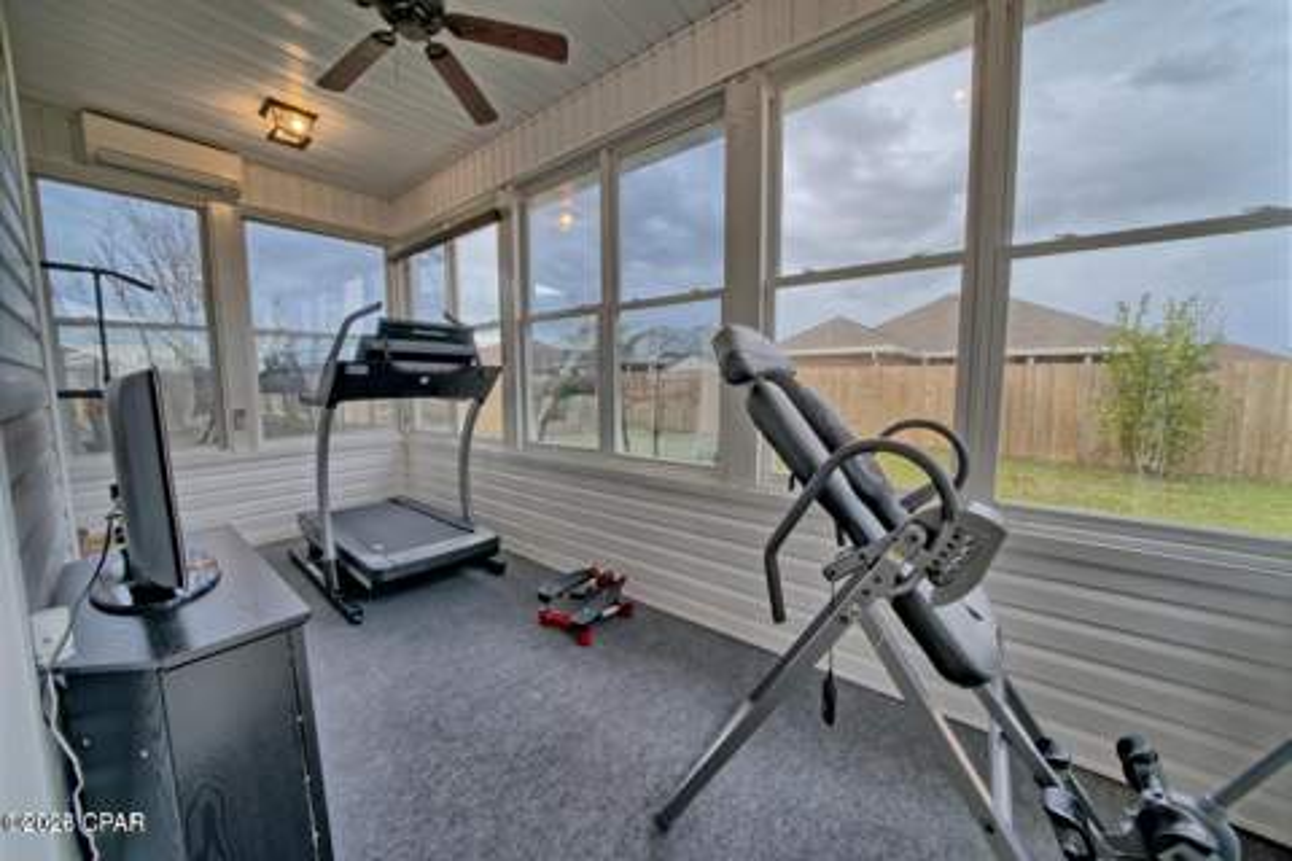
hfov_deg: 112.6
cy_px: 430
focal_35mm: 12
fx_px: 431
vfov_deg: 90.0
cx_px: 646
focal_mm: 12
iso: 200
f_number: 19
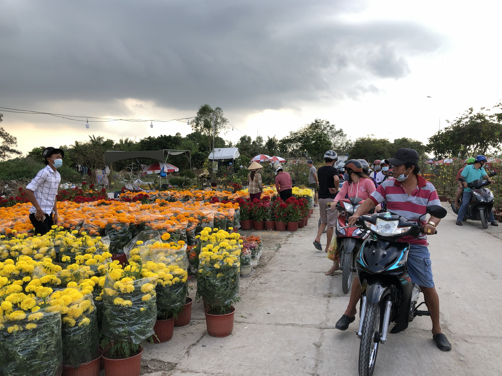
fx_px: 421
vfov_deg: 48.2
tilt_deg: -3.5
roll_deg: -0.8
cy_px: 187
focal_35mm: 29
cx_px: 255
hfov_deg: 61.7
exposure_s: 1/264
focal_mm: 4
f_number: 1.8
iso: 20
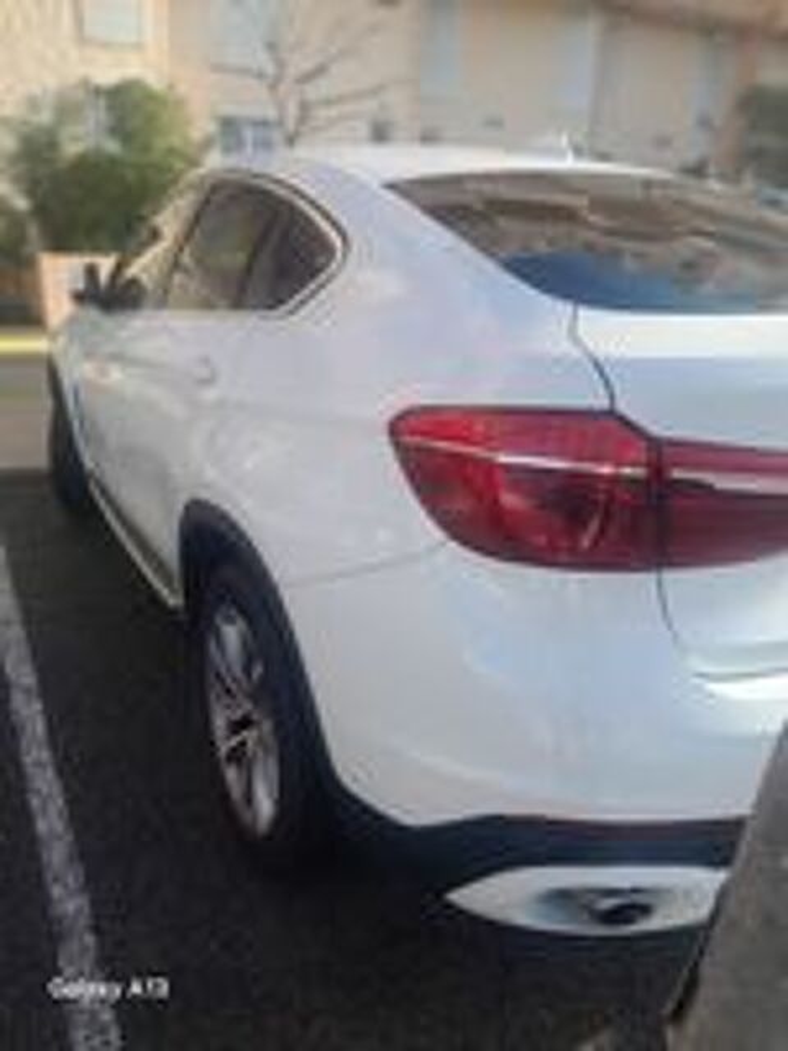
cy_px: 526
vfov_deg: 65.3
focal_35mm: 27
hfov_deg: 51.4
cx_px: 394
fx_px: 820
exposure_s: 1/208
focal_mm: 4
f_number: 1.8
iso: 40
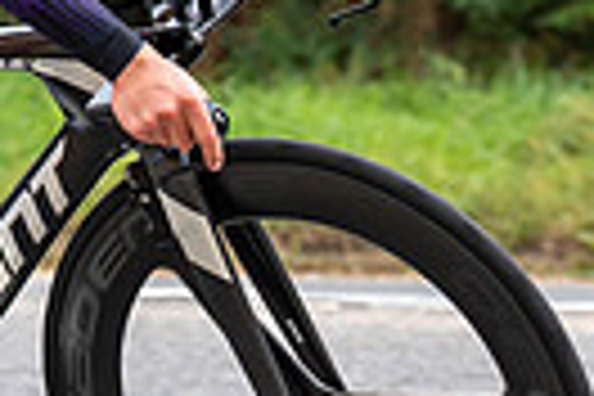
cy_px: -67
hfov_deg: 4.8
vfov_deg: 3.2
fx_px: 7061
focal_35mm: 428
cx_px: -197
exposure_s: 1/1000
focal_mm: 76
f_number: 4
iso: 640
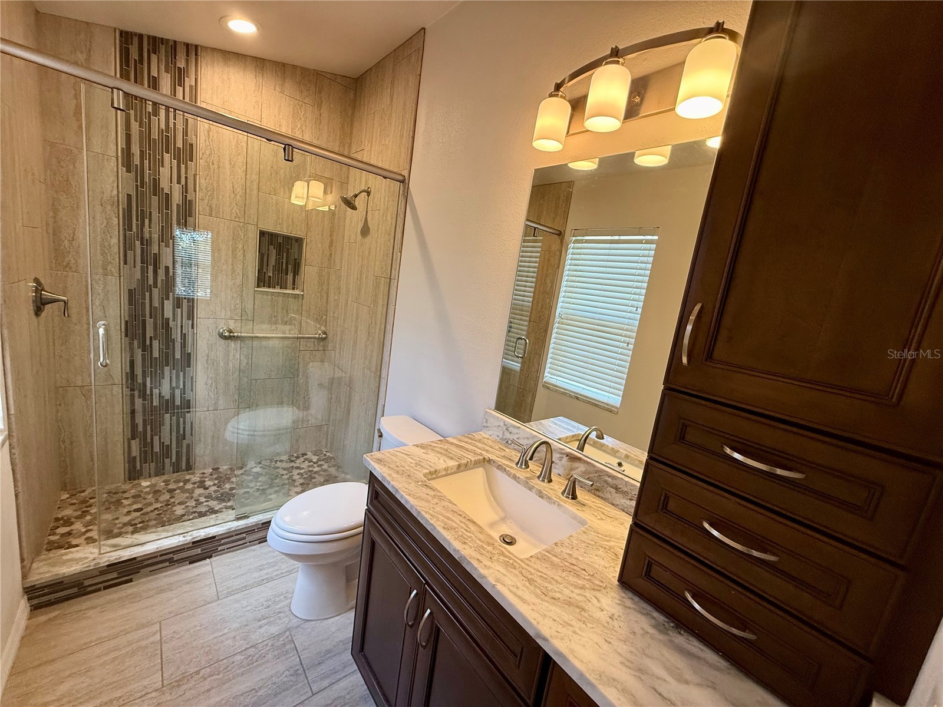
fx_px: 381
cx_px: 472
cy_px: 354
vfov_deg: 85.7
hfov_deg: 102.1
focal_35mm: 14
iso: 200
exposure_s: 1/120
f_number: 2.2
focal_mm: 2.22
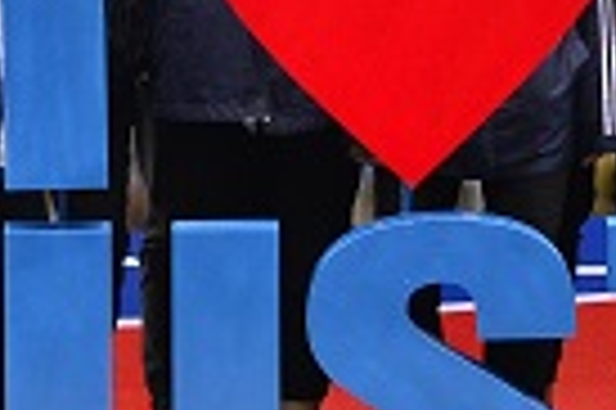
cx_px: 486
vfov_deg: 3.2
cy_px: -160
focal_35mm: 434
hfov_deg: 4.8
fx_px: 7417
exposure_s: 1/640
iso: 1250
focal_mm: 85
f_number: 3.2
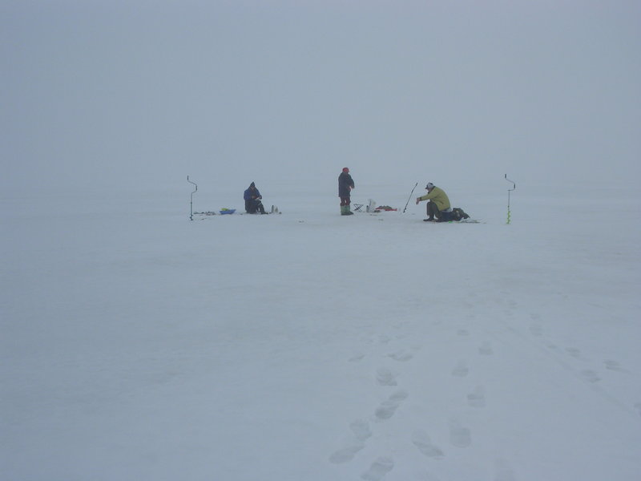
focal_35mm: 38
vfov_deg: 37.7
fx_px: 704
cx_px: 320
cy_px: 240
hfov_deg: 49.0
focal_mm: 6.3
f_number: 4.9
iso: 50
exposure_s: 1/1491
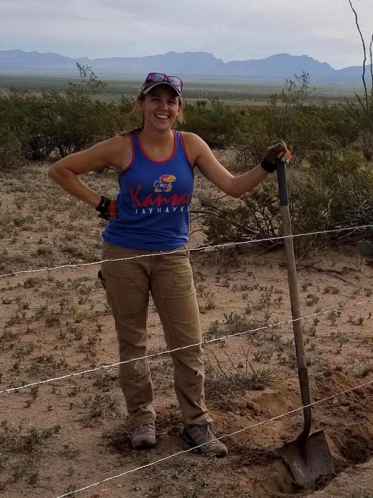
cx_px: 186
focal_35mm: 26
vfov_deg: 67.3
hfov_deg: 53.0
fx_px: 374
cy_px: 249
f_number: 1.7
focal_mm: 4.25
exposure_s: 1/3610
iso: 50
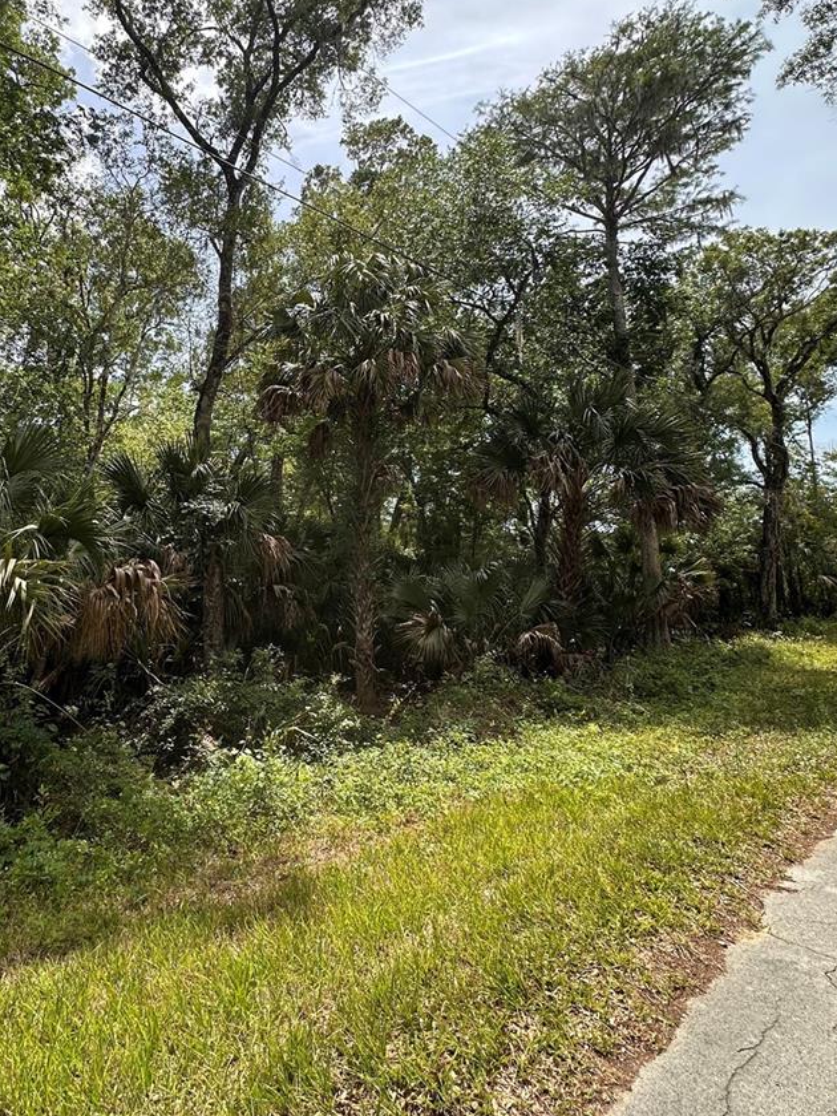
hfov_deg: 64.7
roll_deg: -1.4
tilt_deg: +11.9
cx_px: 298
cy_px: 448
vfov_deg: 80.8
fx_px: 645
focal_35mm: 20
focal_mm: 2.22
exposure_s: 1/567
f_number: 2.2
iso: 40
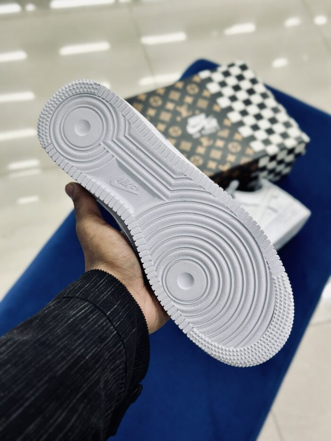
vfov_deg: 39.7
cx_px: 166
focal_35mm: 48
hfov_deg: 30.3
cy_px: 220
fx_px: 612
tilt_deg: -57.8
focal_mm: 6.86
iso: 64
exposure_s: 1/108
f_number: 1.78
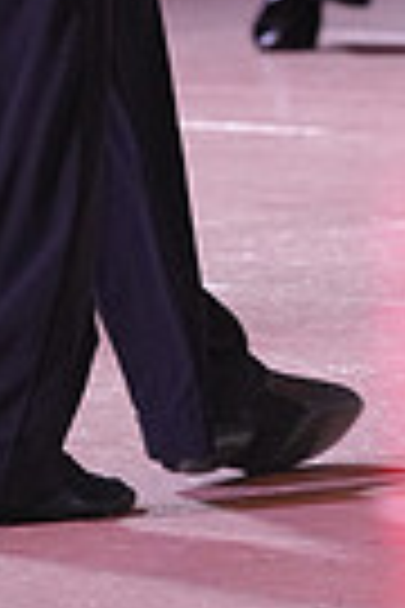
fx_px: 9618
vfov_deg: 3.6
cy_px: -459
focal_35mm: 570
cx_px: 497
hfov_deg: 2.4
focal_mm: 133
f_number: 5
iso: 2500
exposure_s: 1/250
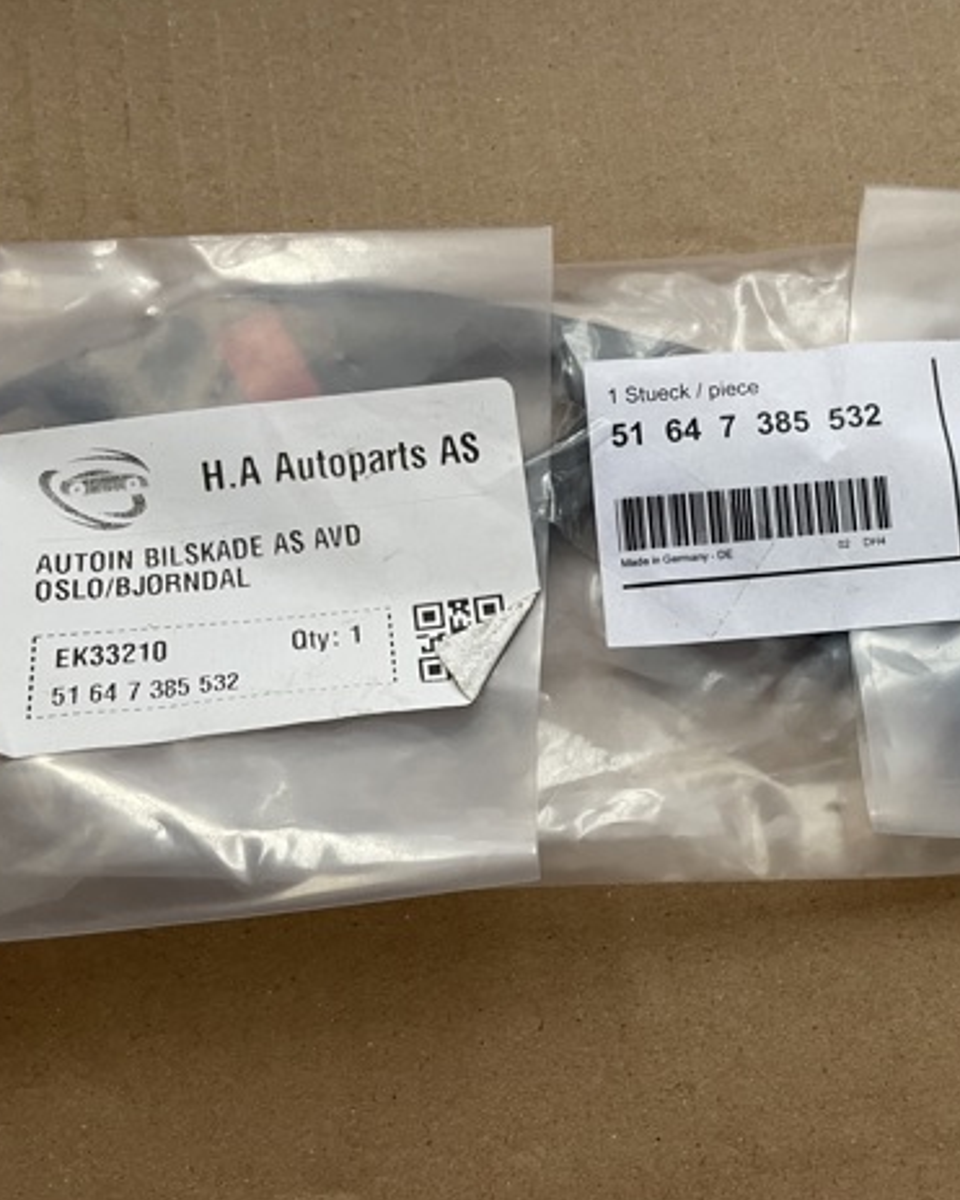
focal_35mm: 35
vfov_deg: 51.5
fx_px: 1243
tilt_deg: -82.8
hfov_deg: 41.5
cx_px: 665
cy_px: 606
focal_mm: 4.2
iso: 125
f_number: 1.6
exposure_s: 1/94
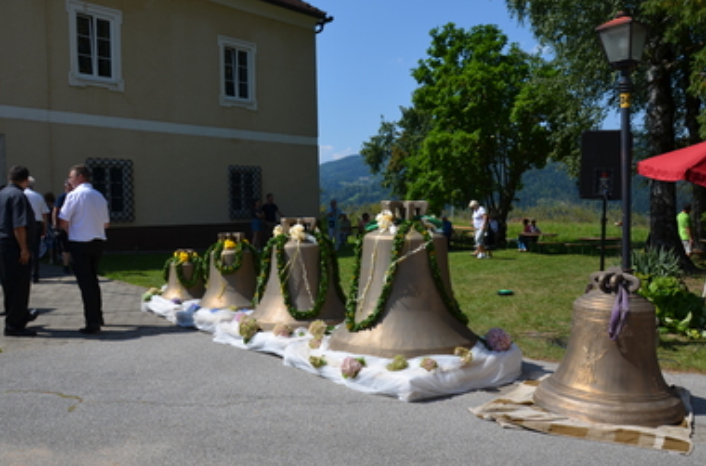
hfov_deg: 58.9
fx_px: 626
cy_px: 239
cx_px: 360
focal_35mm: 32
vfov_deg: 40.9
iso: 100
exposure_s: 1/320
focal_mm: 18
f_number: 9
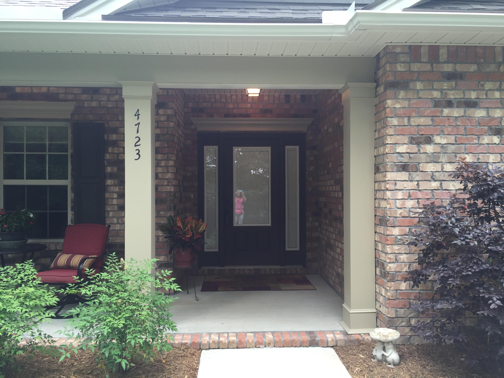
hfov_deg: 61.7
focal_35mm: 29
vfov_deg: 48.2
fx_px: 422
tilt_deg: +0.9
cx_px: 252
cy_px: 189
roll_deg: -0.9
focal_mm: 4.15
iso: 50
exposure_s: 1/120
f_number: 2.2
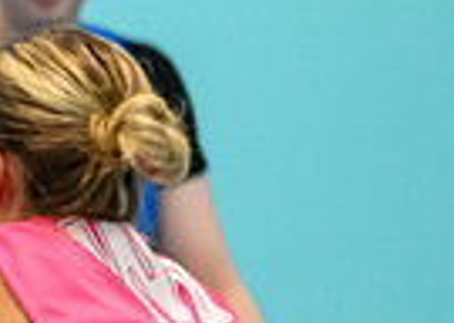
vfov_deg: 1.2
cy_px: 334
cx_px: -767
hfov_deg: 1.7
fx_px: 14947
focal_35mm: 1161
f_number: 2.8
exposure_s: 1/1000
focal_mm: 200
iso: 8000
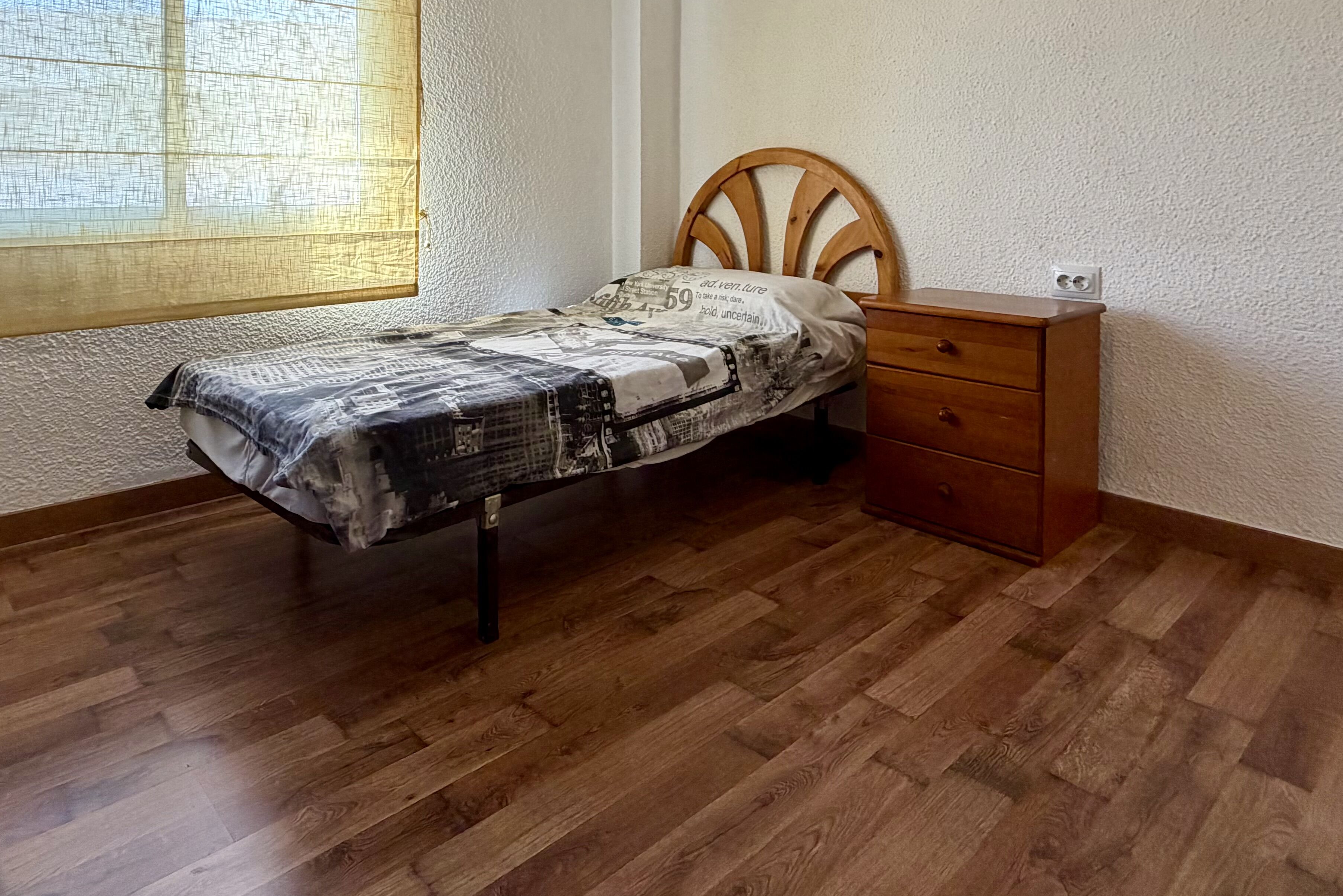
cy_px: 204
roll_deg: +0.5
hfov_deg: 75.7
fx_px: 858
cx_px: 580
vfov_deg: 52.2
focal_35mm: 23
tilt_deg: -1.8
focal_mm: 2.22
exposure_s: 1/100
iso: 160
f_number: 2.2
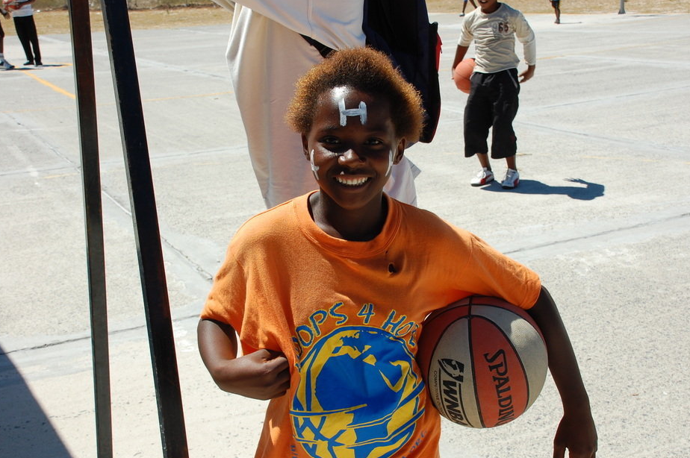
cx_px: 359
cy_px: 252
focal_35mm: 52
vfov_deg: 26.1
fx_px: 987
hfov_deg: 38.5
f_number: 9
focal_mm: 31
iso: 200
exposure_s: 1/320
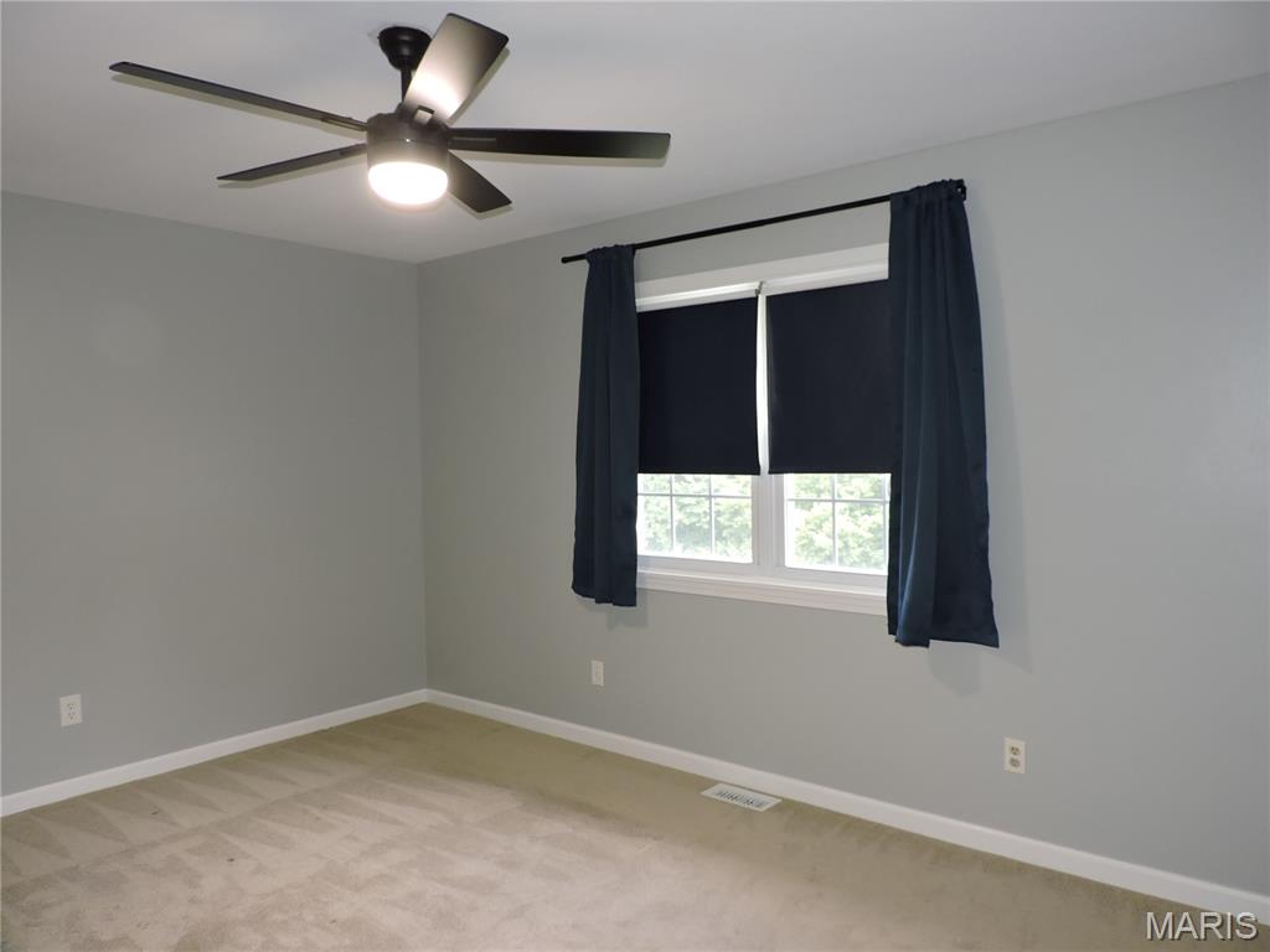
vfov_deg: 56.8
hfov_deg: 71.6
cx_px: 635
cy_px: 476
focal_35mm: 24
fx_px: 881
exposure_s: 1/30
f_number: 3
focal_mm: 4.3
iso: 200
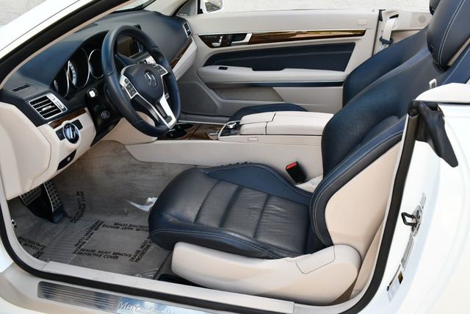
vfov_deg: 36.9
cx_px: 235
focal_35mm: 36
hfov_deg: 53.1
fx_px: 470
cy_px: 157
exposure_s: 1/250
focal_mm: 18
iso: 400
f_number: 5
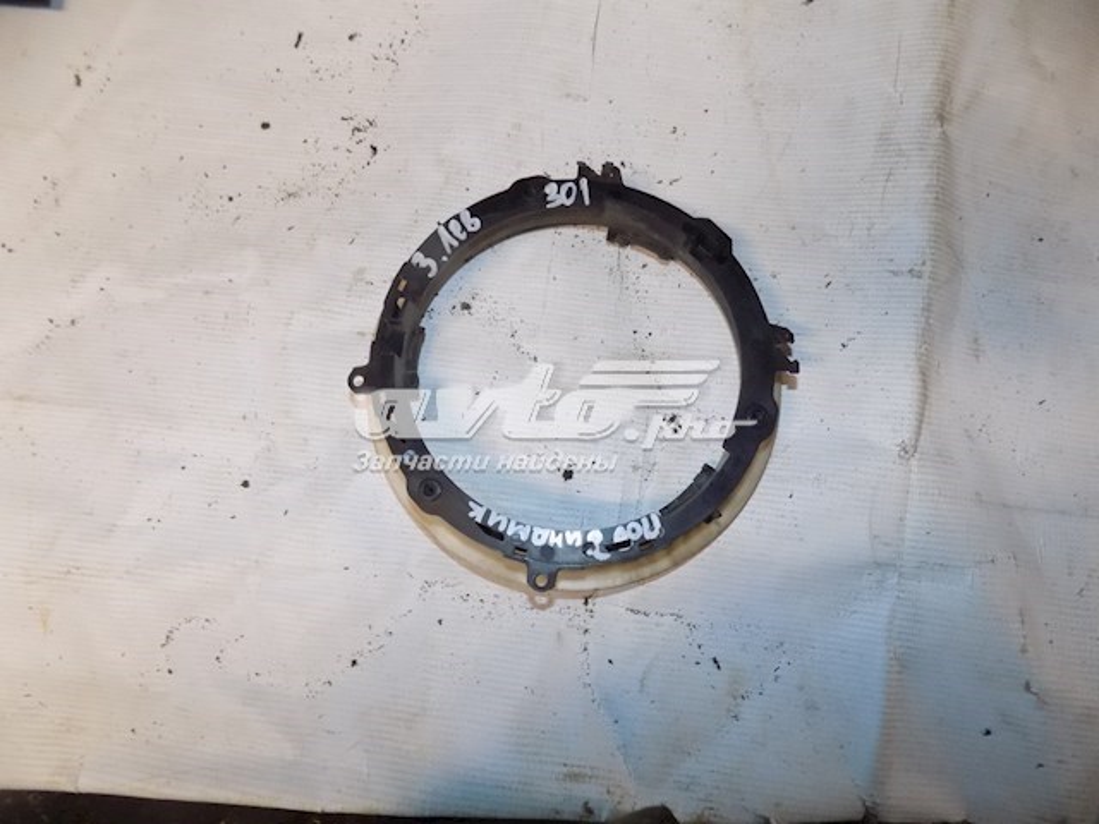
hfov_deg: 73.9
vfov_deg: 58.9
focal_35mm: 23
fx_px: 730
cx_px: 550
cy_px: 412
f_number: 3.1
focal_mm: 4
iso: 360
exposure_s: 1/30
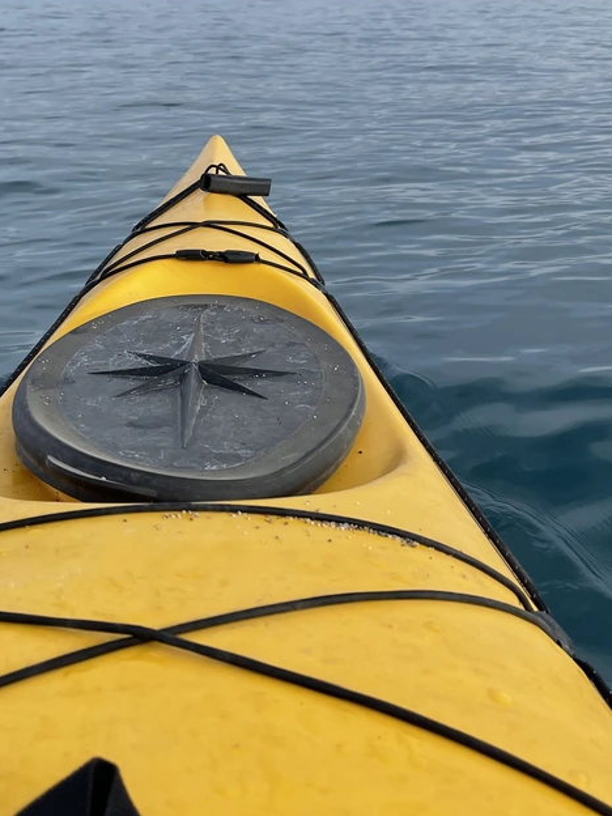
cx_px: 265
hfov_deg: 29.1
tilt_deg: -7.8
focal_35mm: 50
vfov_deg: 36.2
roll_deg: +1.4
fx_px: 1179
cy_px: 102
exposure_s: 1/2433
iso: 32
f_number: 1.6
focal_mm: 5.1
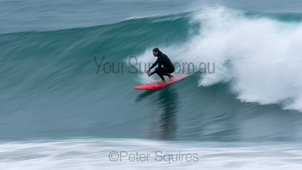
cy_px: 60
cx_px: 154
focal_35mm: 874
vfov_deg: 1.4
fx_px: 6998
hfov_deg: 2.5
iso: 100
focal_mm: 500
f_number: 25
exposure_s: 1/20
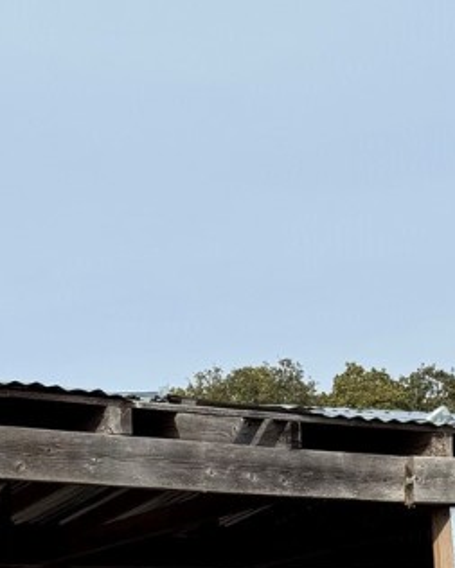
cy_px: 947
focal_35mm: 114
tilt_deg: -7.6
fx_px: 1918
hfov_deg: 13.4
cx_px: 58
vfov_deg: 15.1
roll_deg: +0.9
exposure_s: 1/4950
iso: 80
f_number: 1.78
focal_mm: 6.76
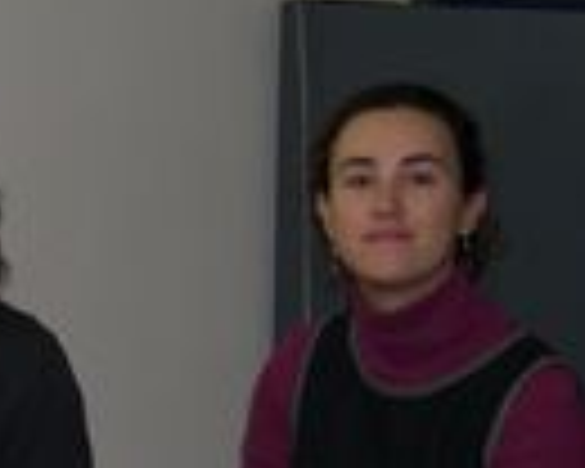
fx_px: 2961
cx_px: -36
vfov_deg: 9.0
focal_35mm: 171
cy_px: 328
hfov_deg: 11.1
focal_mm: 12.2
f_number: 3.4
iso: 122
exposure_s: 1/60
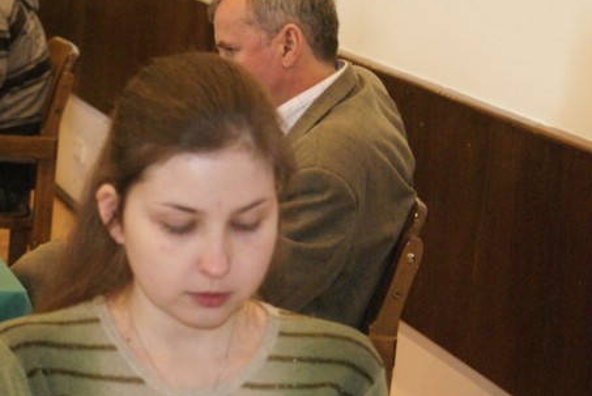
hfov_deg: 14.7
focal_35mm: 139
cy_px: 256
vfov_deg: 9.9
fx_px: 2288
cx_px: 165
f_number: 5.6
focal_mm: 60
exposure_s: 1/10
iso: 1600
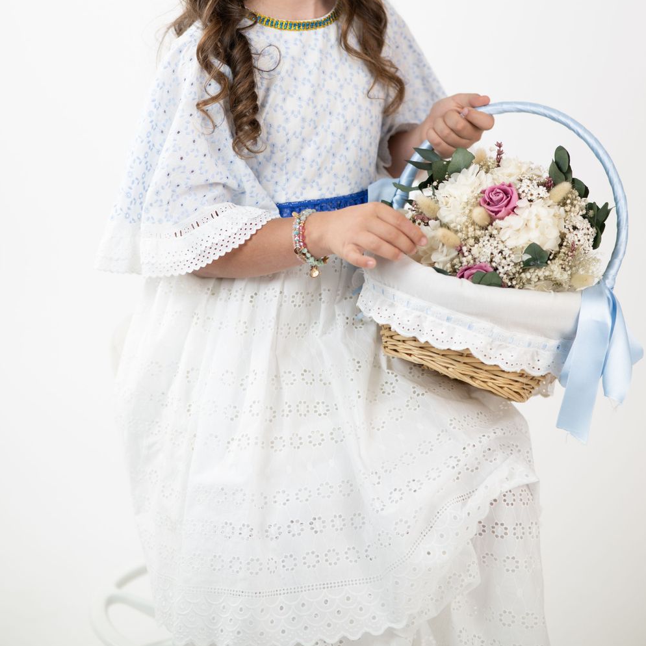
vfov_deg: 15.9
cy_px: 180
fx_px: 2301
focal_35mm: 109
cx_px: 324
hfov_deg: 16.0
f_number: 1.8
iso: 250
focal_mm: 85
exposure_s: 1/320
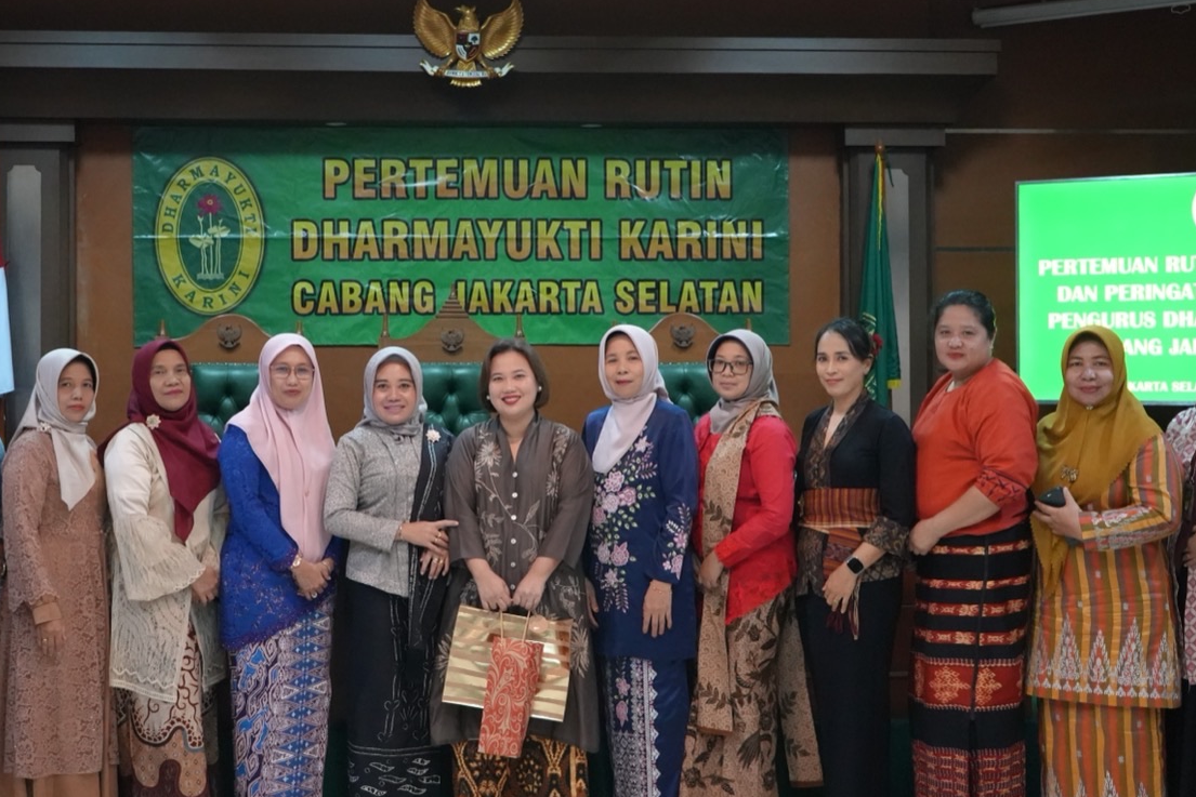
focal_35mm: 55
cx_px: 511
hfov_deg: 36.2
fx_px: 1827
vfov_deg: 24.6
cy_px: 363
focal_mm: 38
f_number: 4
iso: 8000
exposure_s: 1/160
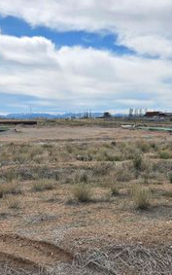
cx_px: 89
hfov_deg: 29.9
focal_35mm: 43
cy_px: 148
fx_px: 322
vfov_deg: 46.2
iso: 32
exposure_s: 1/2921
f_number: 1.8
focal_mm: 5.4
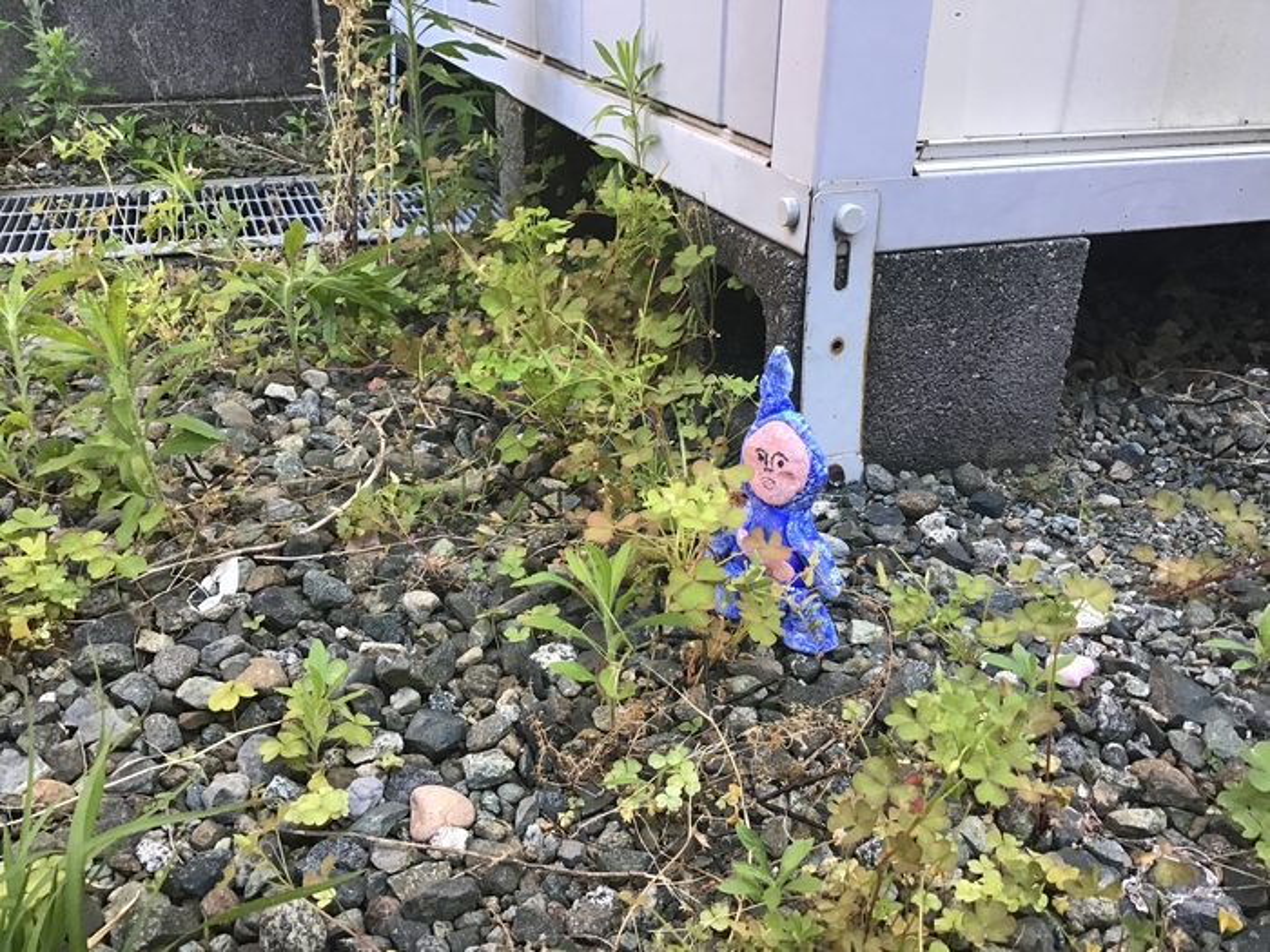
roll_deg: -0.5
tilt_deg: -25.6
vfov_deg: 45.4
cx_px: 635
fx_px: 1137
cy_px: 476
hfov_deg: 58.4
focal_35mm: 31
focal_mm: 3.3
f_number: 2.4
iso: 25
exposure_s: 1/30
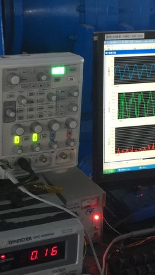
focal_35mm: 74
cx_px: 80
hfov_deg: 16.3
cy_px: 125
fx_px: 541
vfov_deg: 28.6
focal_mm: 4.15
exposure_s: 1/17
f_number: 2.2
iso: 64
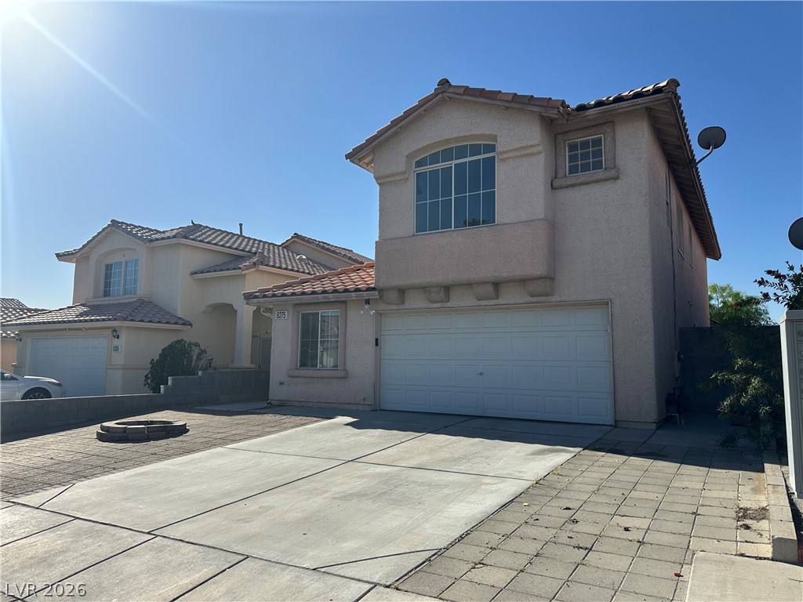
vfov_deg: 56.8
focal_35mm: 24
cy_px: 301
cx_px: 402
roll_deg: -0.9
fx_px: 557
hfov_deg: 71.6
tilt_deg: +6.0
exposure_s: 1/7042
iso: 80
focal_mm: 6.86
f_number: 1.78
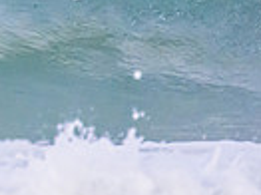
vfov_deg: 0.4
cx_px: -219
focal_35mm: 3568
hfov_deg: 0.6
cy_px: -160
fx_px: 26878
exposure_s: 1/2000
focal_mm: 800
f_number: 11
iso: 6400
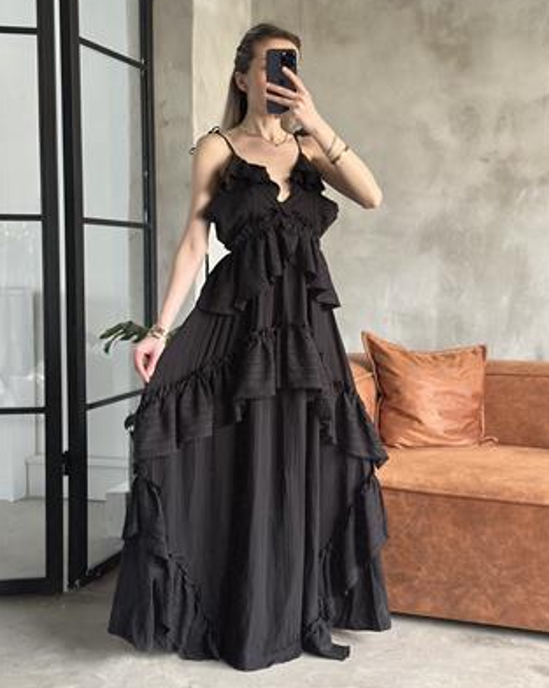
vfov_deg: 36.7
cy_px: 319
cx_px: 275
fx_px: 1037
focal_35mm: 51
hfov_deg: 29.7
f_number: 1.78
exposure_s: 1/55
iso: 400
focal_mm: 6.86
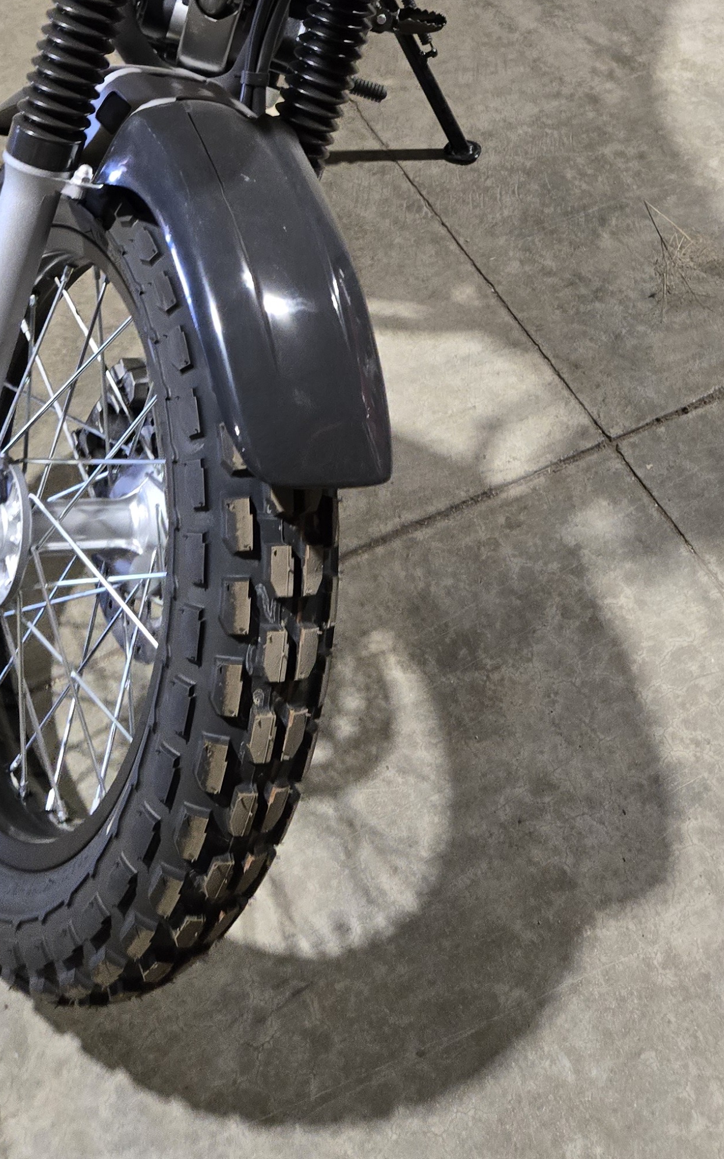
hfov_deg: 26.3
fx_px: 1547
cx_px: 340
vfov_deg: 37.5
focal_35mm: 49
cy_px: 51
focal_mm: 5.4
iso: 640
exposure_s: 1/120
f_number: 1.8
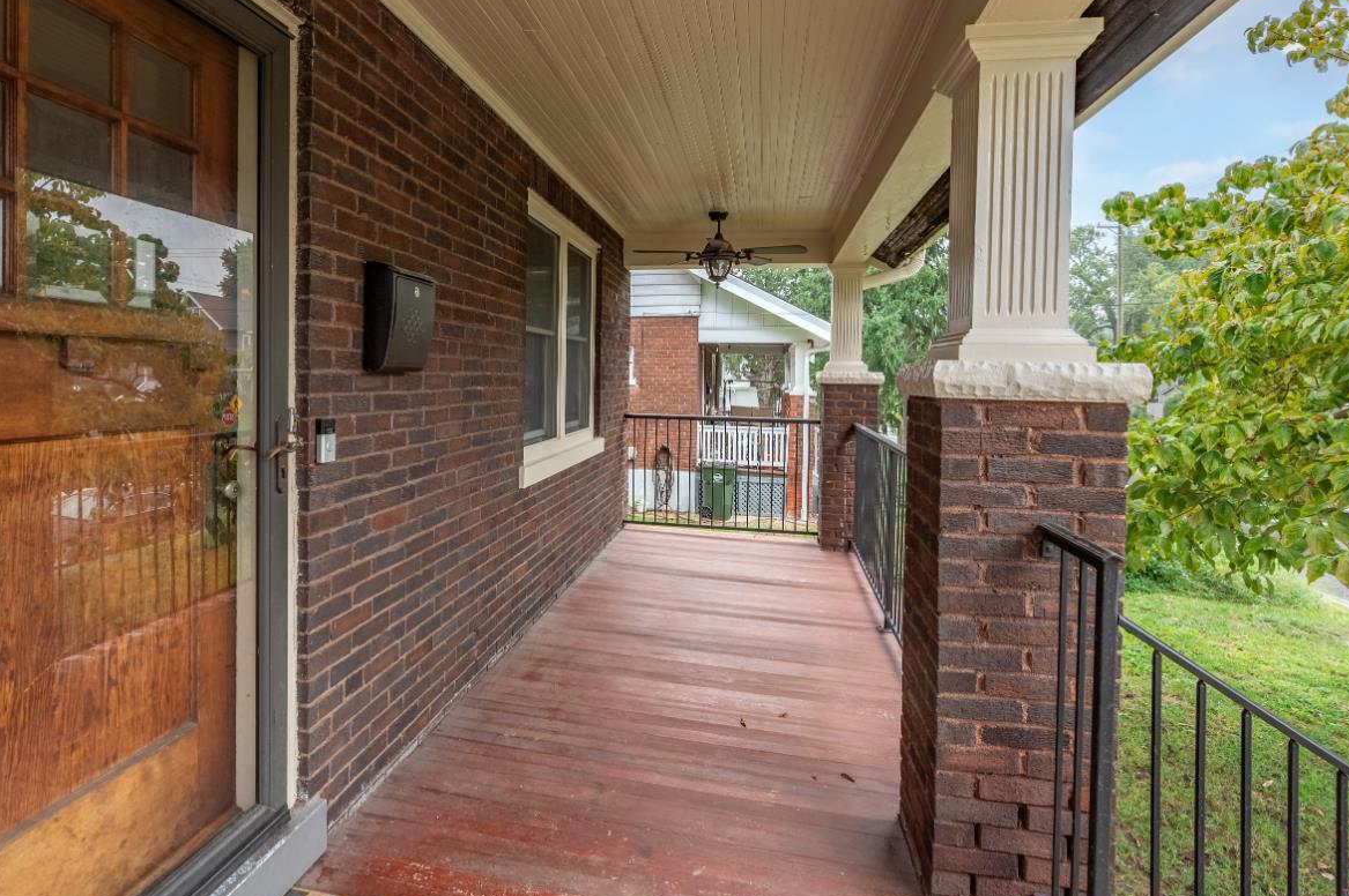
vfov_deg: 66.9
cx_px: 623
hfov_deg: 89.9
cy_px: 380
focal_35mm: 18
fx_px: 674
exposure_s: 1/2500
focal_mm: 14
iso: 640
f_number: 6.3
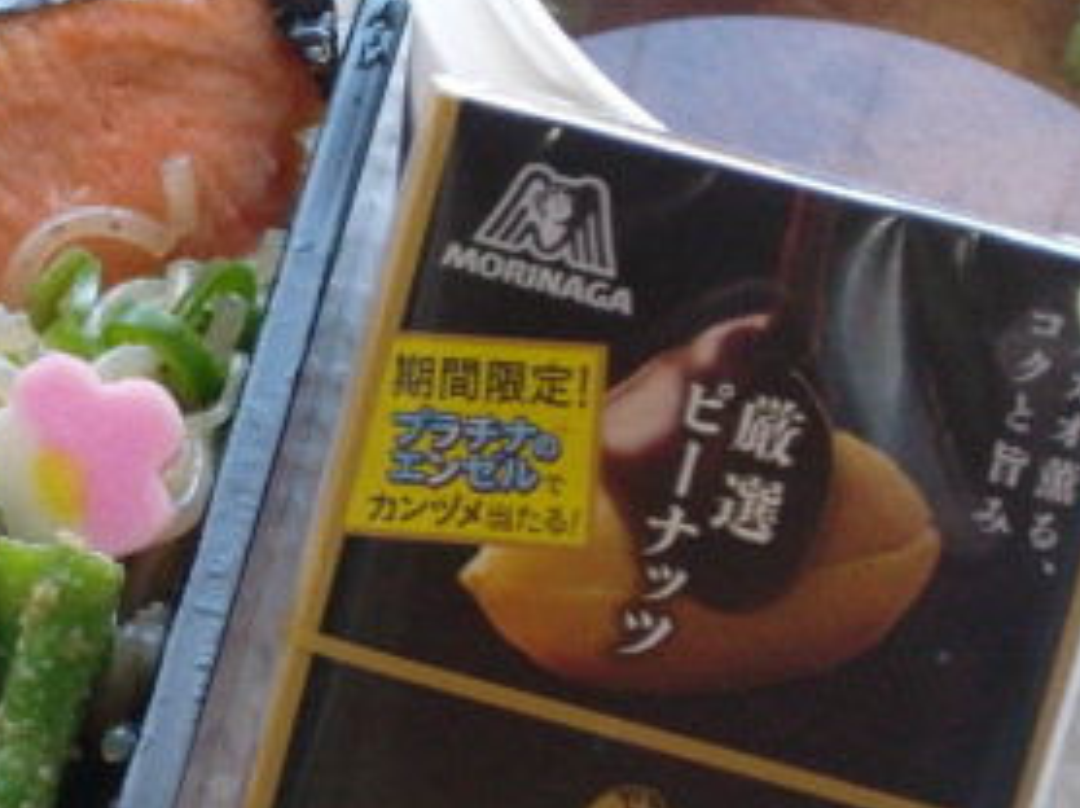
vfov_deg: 9.7
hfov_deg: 12.8
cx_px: 8
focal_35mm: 152
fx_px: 4738
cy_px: 346
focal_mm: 11.7
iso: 400
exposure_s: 1/60
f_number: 4.1
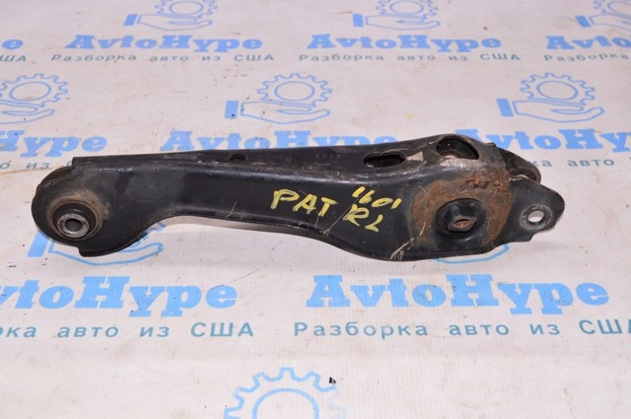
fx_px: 840
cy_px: 210
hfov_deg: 41.2
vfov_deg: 28.0
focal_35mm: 48
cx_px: 316
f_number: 8
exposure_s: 1/160
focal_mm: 32
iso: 1600
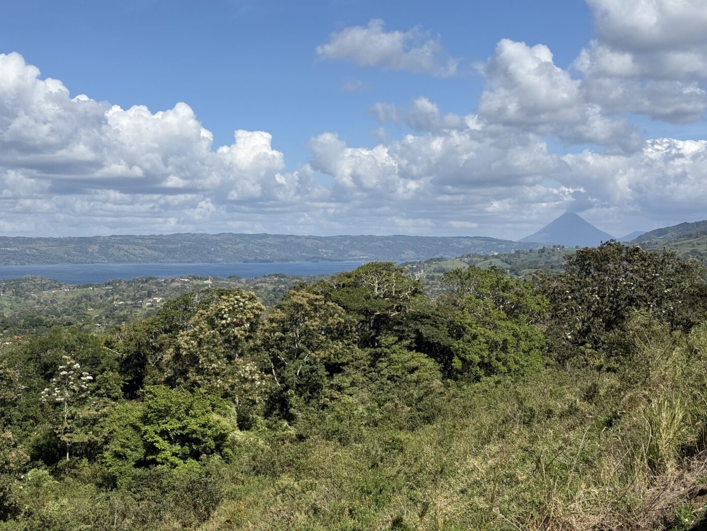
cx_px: 346
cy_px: 255
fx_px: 1021
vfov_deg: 29.1
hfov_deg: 38.2
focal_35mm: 50
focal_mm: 6.76
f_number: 1.78
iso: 64
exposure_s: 1/7874
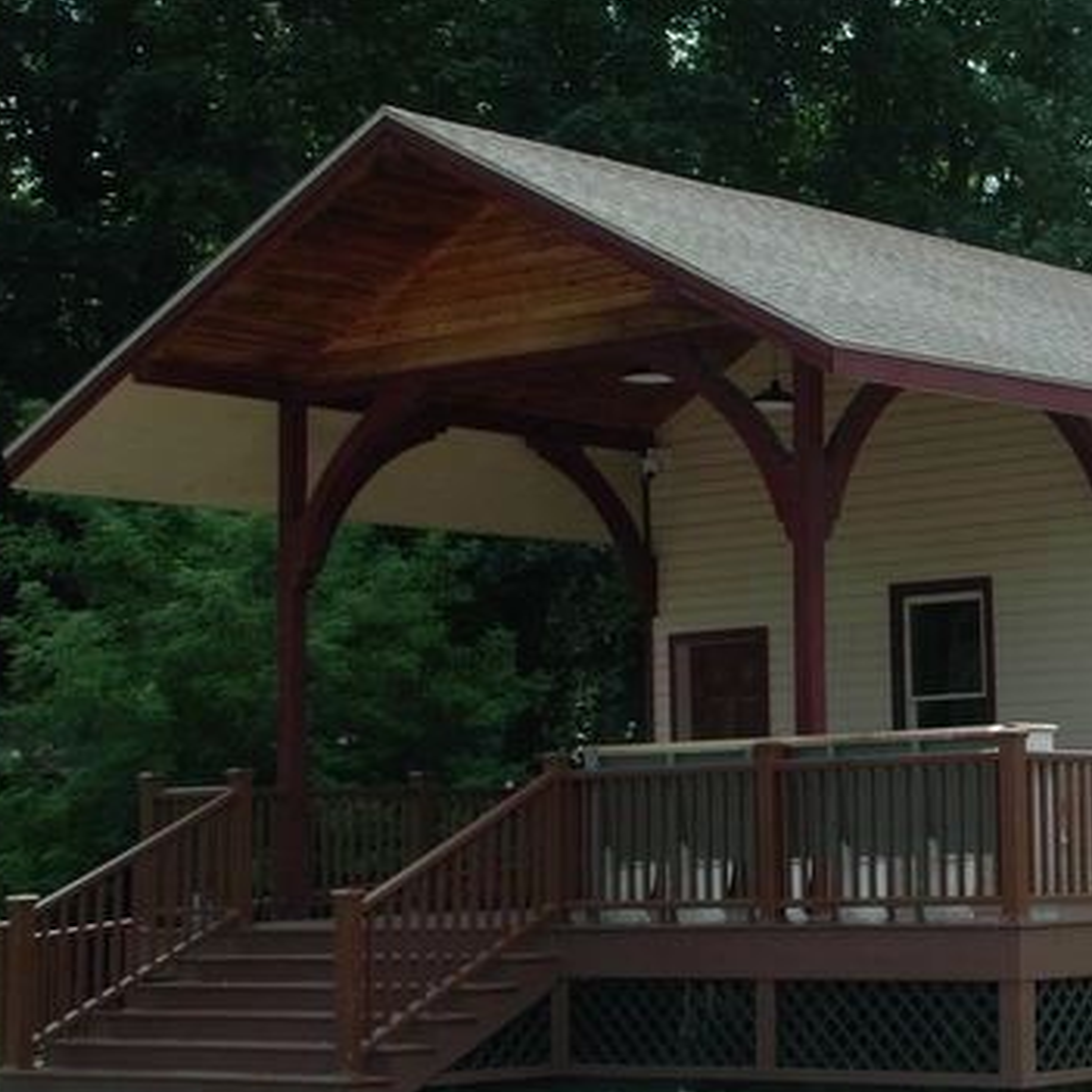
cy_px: 554
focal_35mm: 90
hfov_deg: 18.8
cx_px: 1098
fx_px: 3211
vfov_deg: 19.3
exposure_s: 1/320
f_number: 9
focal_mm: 31
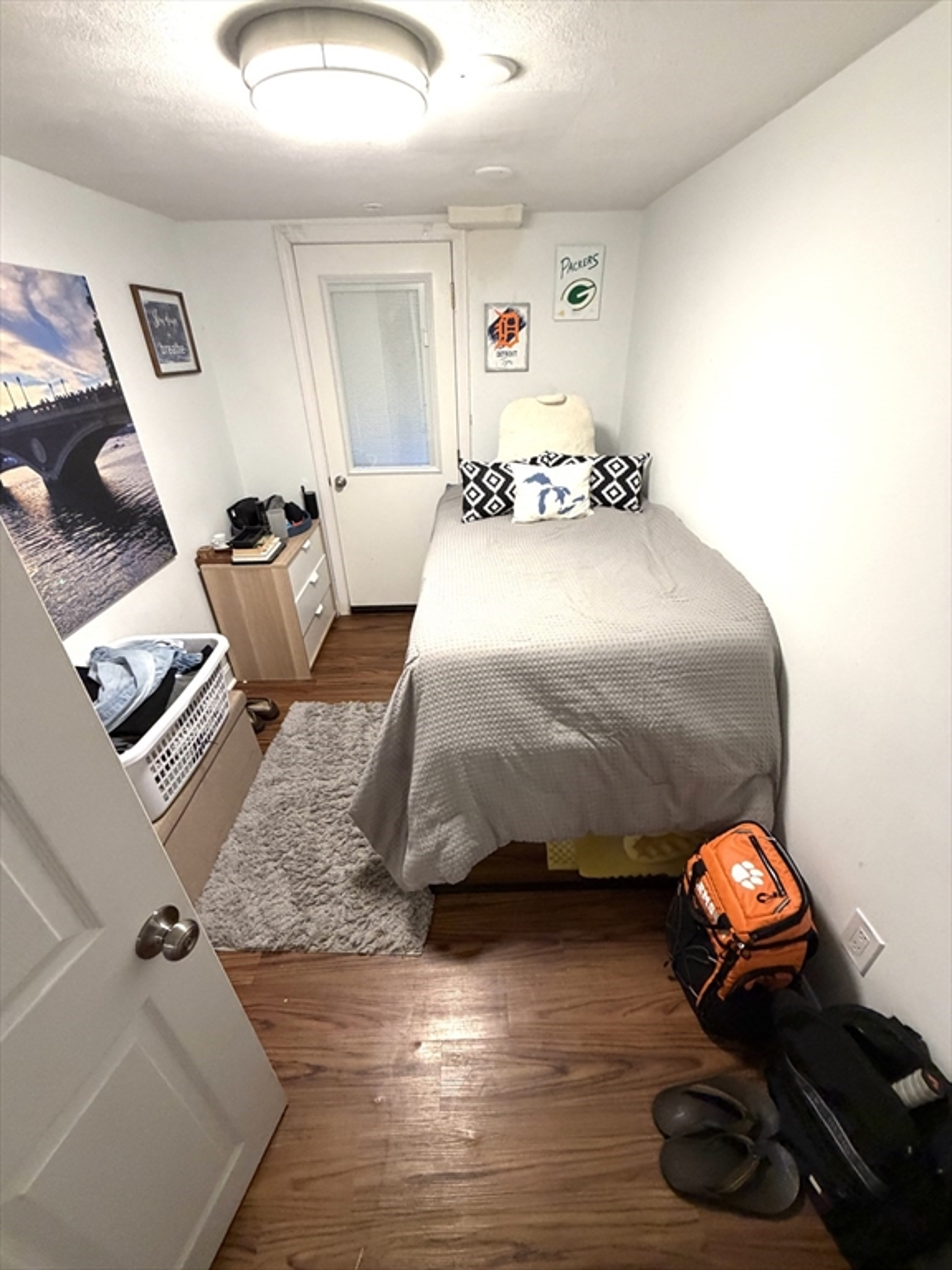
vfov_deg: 102.1
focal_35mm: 14
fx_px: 513
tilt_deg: -28.2
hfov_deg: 85.7
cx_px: 476
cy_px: 635
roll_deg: +1.0
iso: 320
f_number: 2.2
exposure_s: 1/60
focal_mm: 2.22
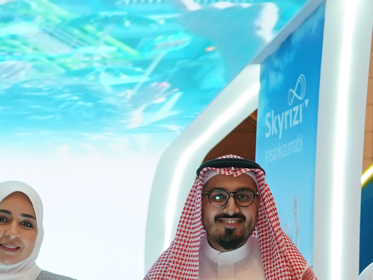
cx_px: -50
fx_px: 1024
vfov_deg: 14.6
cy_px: 410
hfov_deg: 19.7
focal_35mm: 95
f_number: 2.8
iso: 500
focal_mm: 25
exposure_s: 1/125
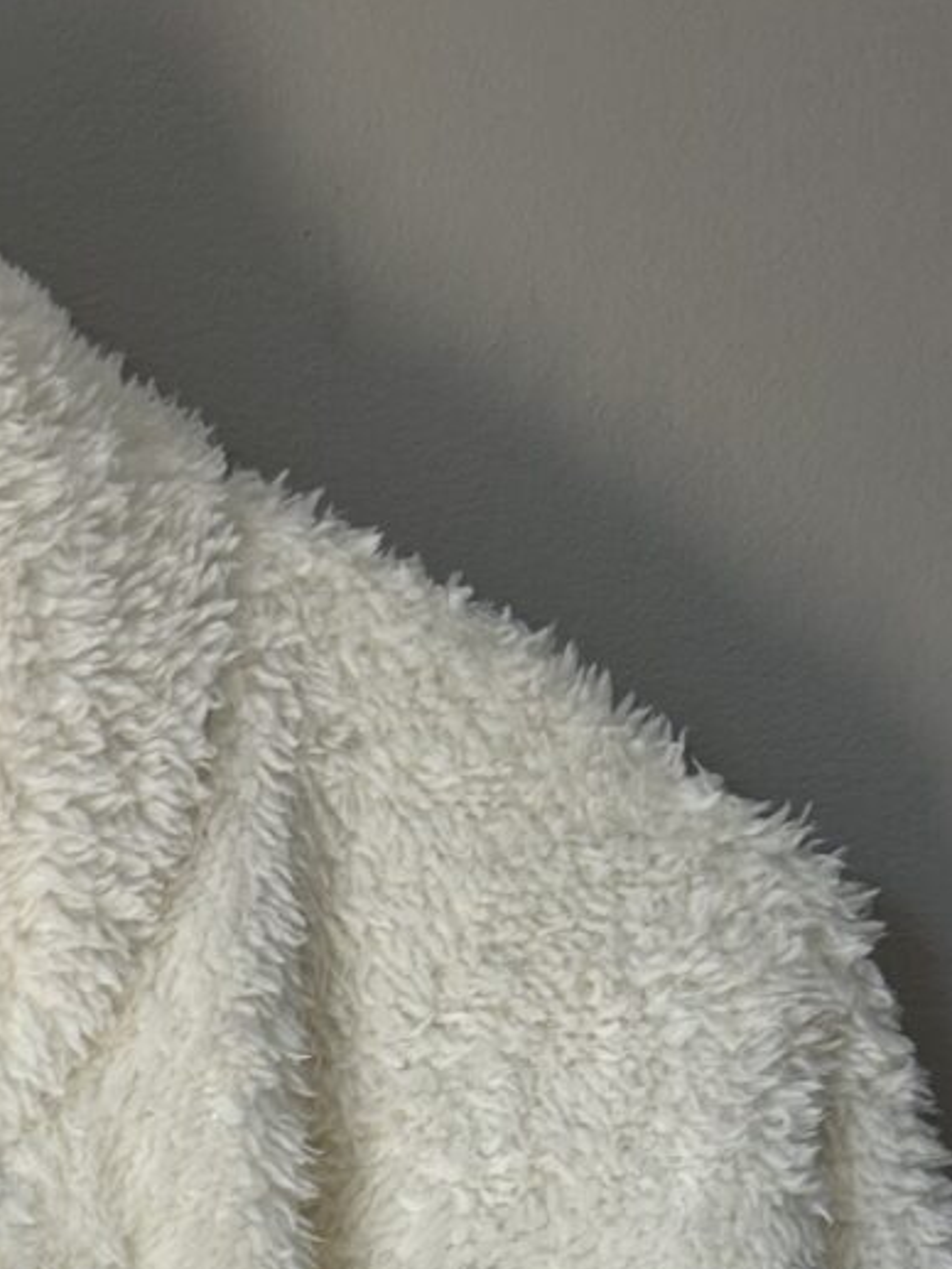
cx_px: -375
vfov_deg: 15.9
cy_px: 2366
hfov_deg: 13.7
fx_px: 3775
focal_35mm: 103
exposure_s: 1/121
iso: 40
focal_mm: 5.7
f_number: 1.5
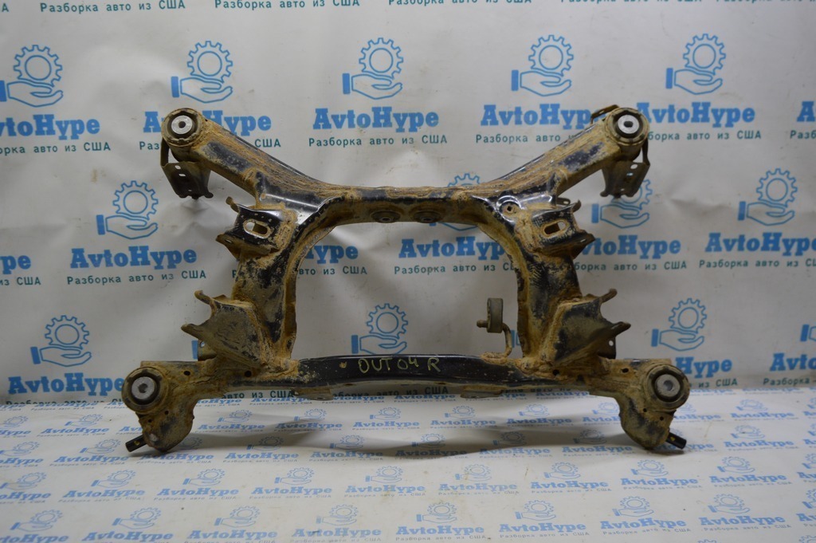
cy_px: 272
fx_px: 747
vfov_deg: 39.9
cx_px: 408
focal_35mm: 33
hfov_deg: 57.3
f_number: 4.5
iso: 400
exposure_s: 1/80
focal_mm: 22
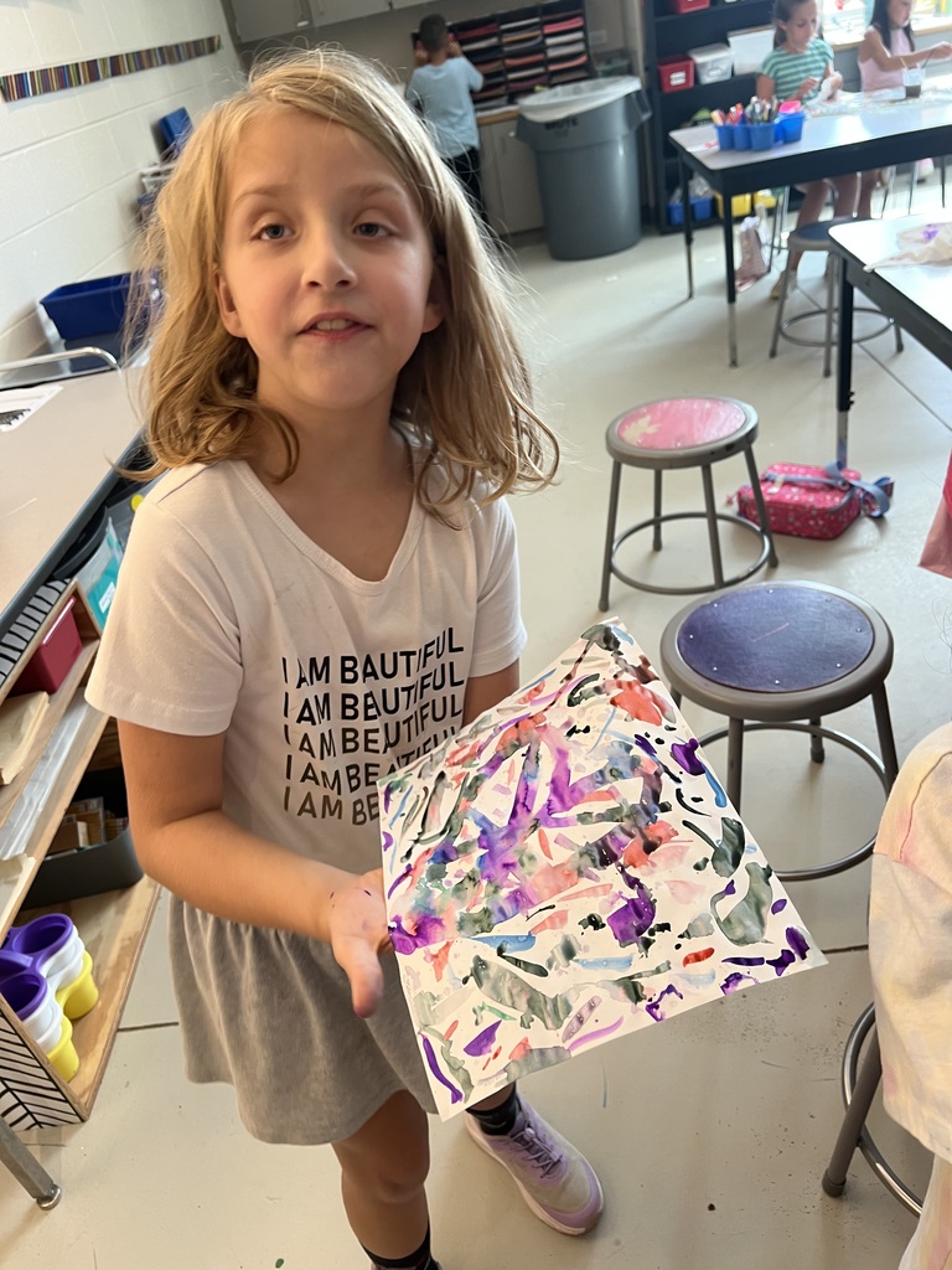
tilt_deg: -32.2
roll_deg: +11.6
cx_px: 476
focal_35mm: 26
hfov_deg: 53.1
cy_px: 635
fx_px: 953
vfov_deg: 67.3
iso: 100
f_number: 1.5
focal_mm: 5.7
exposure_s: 1/60
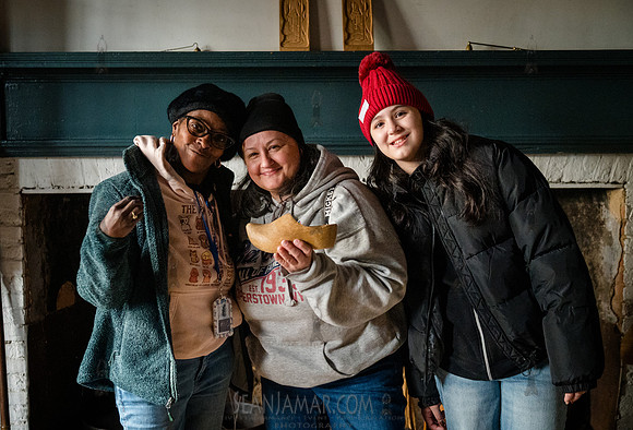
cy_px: 201
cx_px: 292
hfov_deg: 45.0
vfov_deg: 31.4
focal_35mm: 43
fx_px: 763
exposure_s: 1/320
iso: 12800
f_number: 2.8
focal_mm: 40
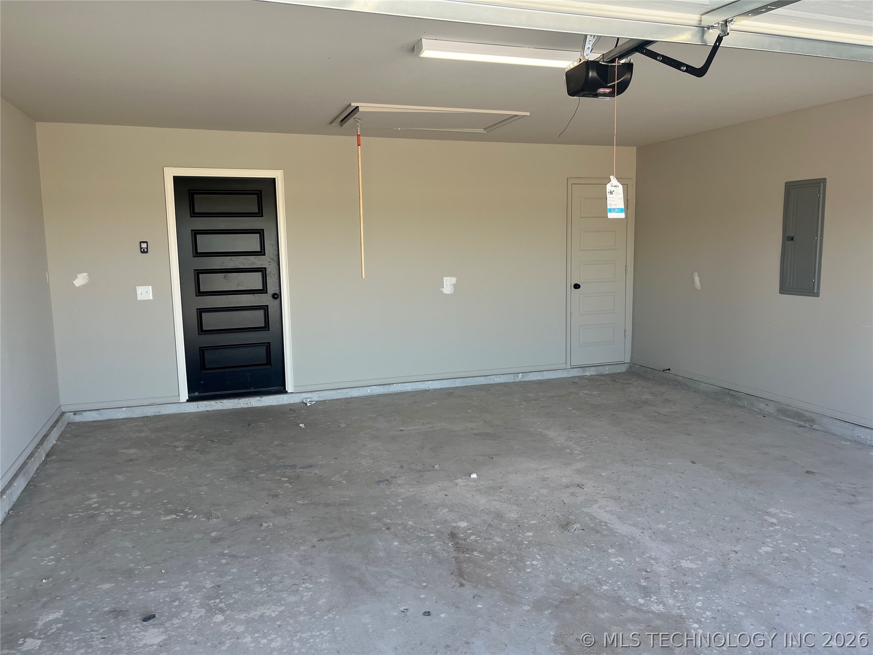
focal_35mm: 26
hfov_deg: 67.3
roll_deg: +1.1
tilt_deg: -7.2
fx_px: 656
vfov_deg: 53.1
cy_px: 328
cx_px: 436
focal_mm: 5.1
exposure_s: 1/201
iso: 40
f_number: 1.6
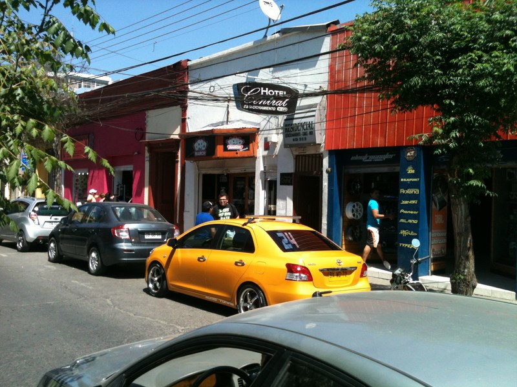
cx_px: 258
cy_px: 194
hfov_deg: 52.6
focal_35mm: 35
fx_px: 523
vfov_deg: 40.7
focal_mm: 3.85
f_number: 2.8
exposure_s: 1/917
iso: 64
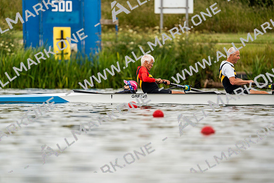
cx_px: 137
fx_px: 4568
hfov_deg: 3.4
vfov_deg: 2.3
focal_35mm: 600
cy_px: 92
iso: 400
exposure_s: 1/2000
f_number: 6.3
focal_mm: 600
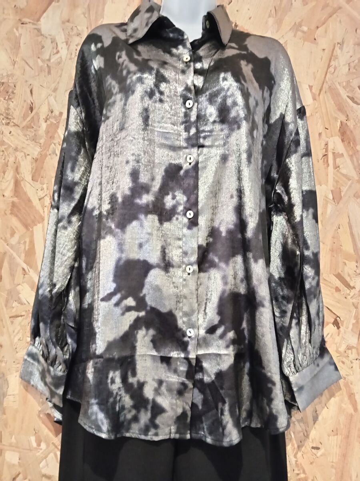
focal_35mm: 27
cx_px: 180
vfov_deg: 65.3
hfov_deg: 51.4
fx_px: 374
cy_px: 240
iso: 3572
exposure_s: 1/16.7
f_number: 1.8
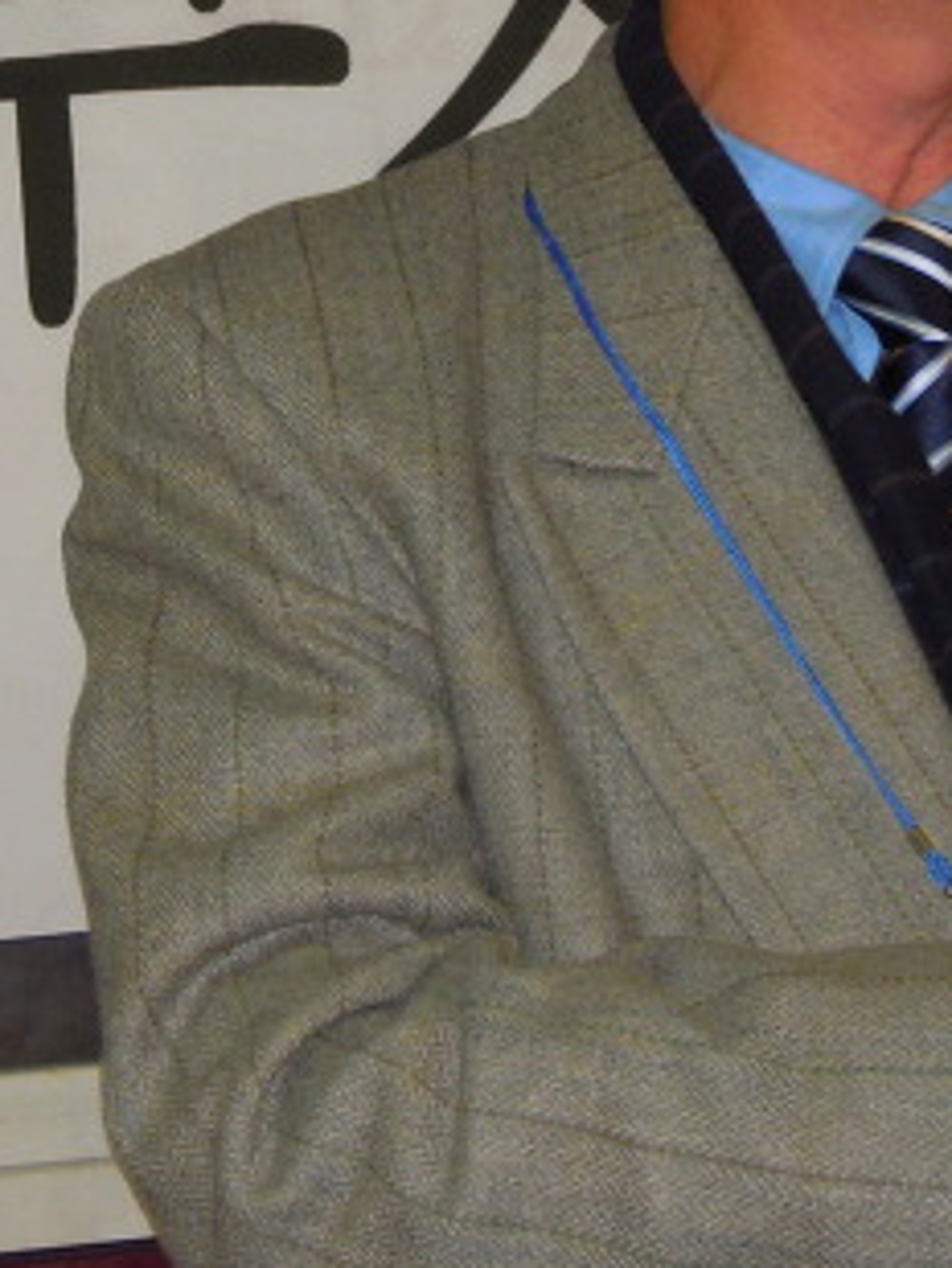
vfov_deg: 17.6
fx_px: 4031
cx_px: 191
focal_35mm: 110
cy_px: 164
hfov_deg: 13.4
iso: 200
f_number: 3
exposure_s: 1/25
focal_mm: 6.4
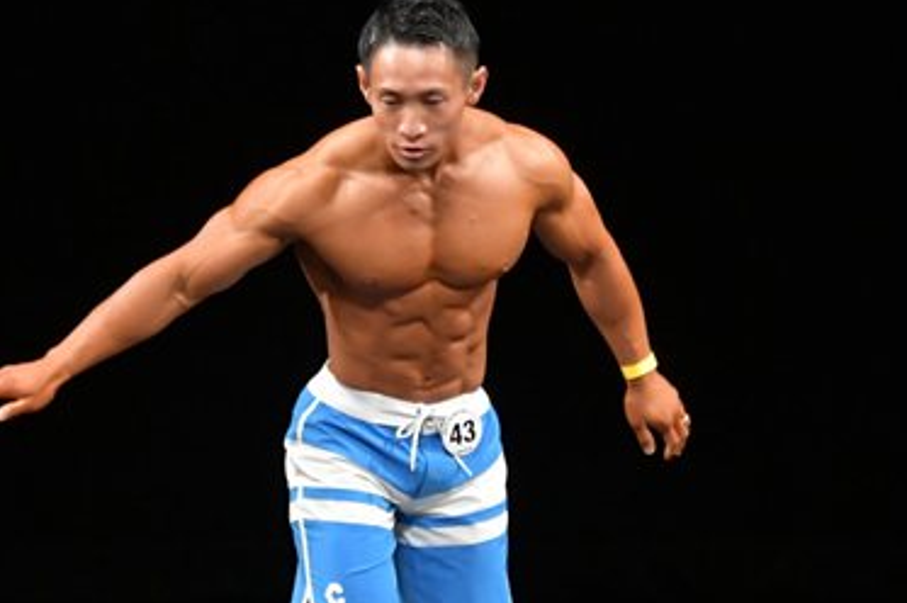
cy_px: 457
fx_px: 15707
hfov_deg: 3.3
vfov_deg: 2.2
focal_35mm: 624
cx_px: 276
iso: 3200
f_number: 5.6
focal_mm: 200
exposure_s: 1/400
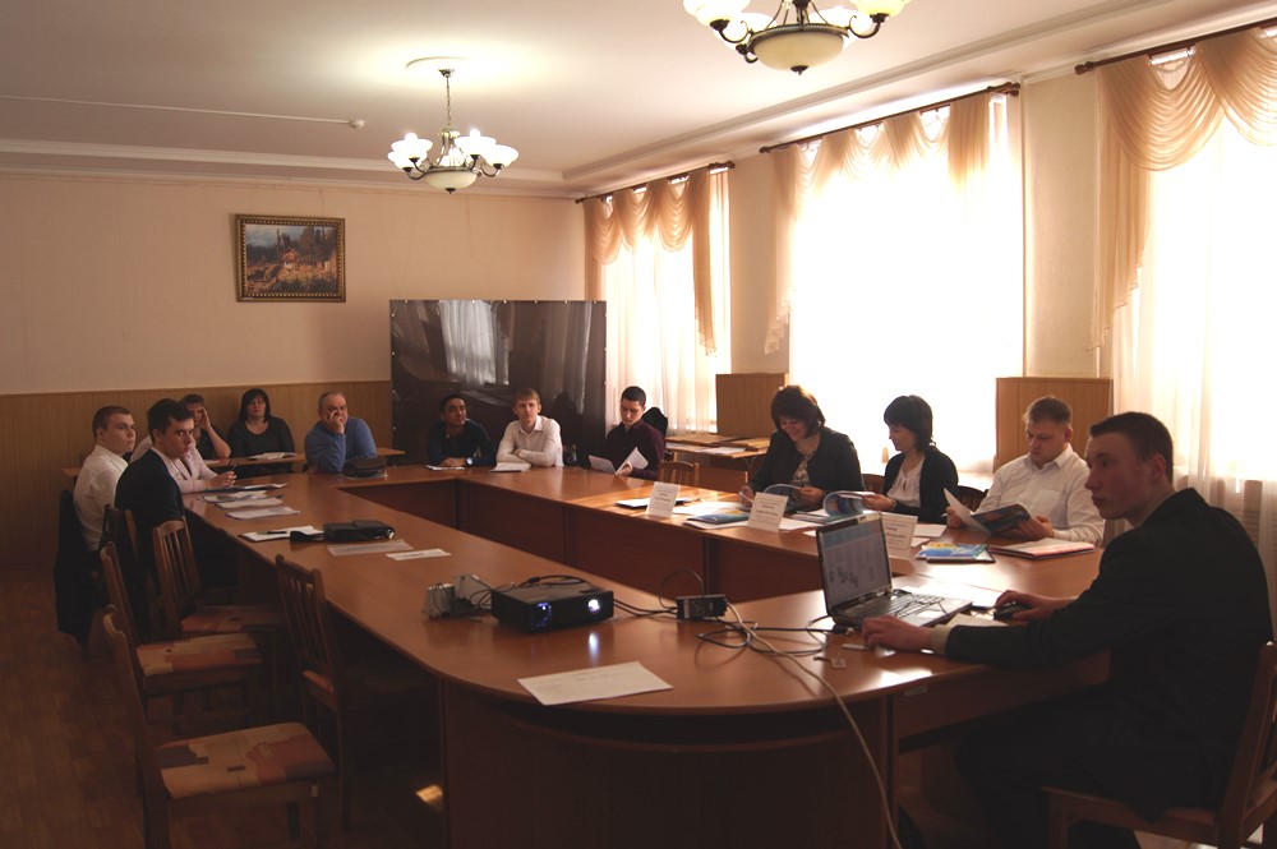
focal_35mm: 30
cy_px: 424
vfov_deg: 43.5
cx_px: 638
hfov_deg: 62.0
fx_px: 1063
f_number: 5
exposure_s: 1/100
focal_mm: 20
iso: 200
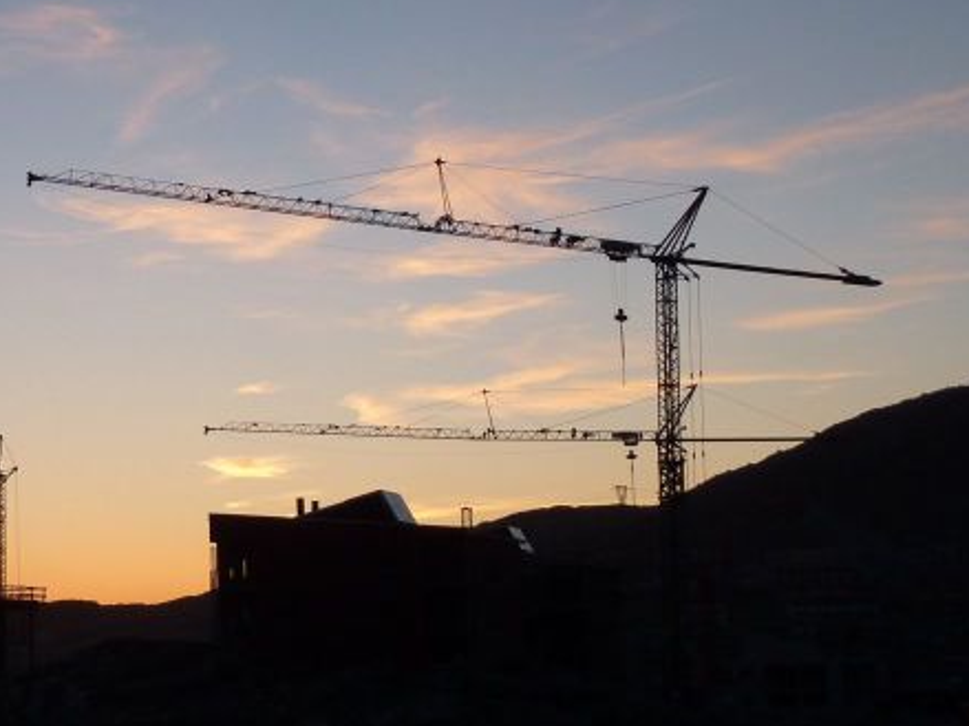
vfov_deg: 17.9
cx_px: 97
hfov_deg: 23.2
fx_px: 2295
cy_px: 238
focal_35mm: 82
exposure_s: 1/125
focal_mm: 7.3
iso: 80
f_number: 4
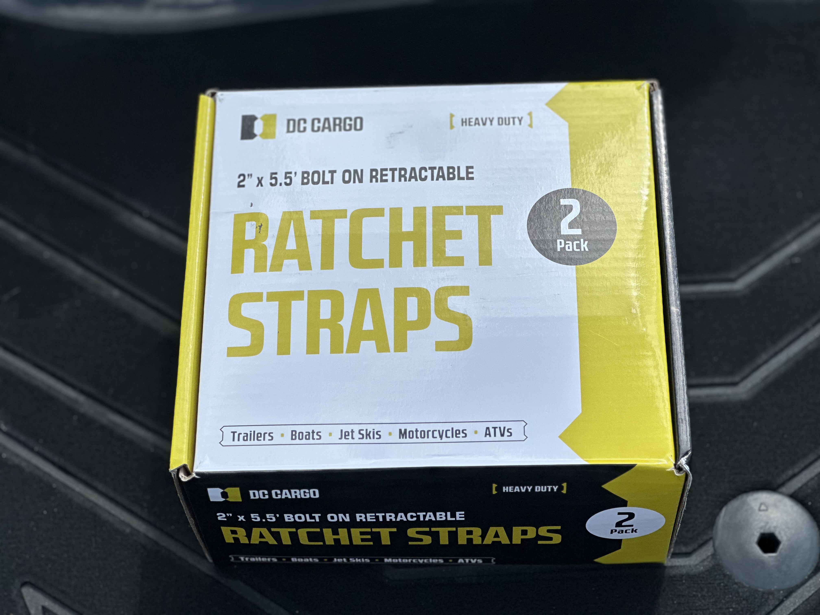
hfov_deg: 25.3
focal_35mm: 77
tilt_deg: -51.4
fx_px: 1824
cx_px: 410
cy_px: 308
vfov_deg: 19.1
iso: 32
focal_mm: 9
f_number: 2.8
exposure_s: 1/1130
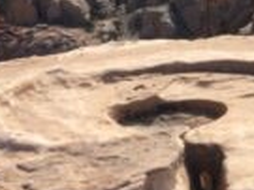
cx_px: 230
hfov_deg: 21.5
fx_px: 652
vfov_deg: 16.4
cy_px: 158
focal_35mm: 89
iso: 40
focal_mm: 4.12
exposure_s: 1/2415
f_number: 2.2
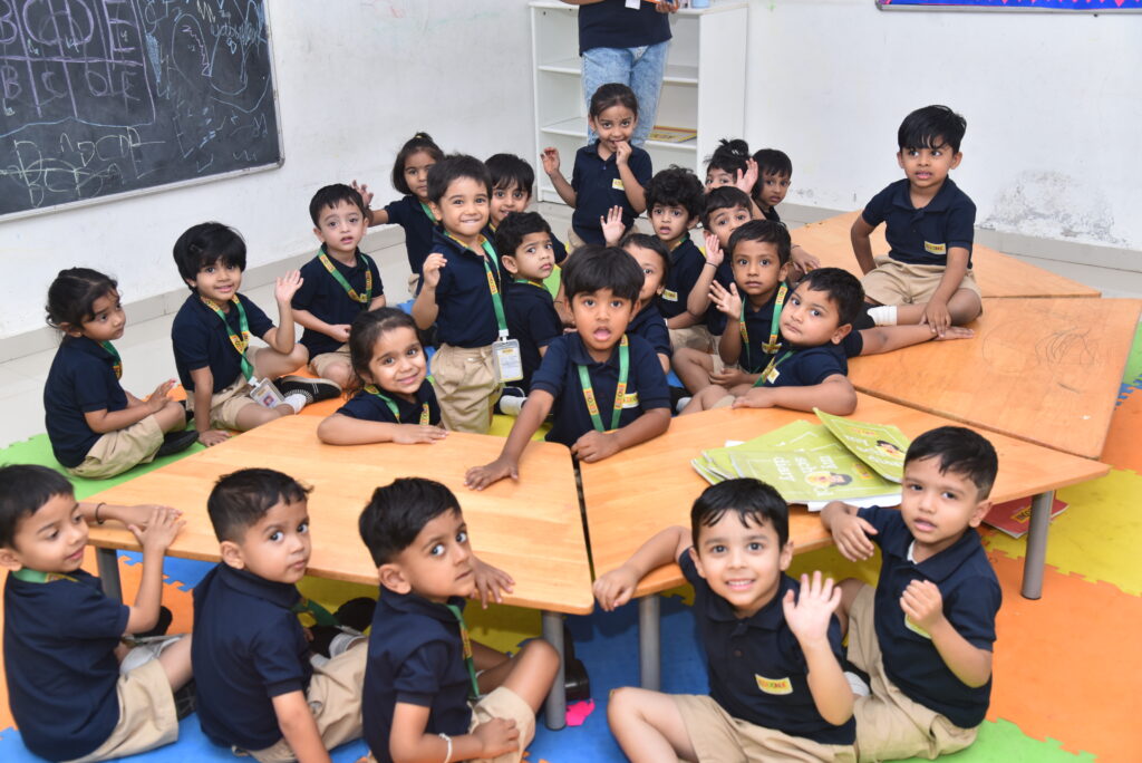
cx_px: 571
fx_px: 1270
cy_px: 382
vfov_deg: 33.4
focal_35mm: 40
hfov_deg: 48.4
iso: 500
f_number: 5
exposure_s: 1/100
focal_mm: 40
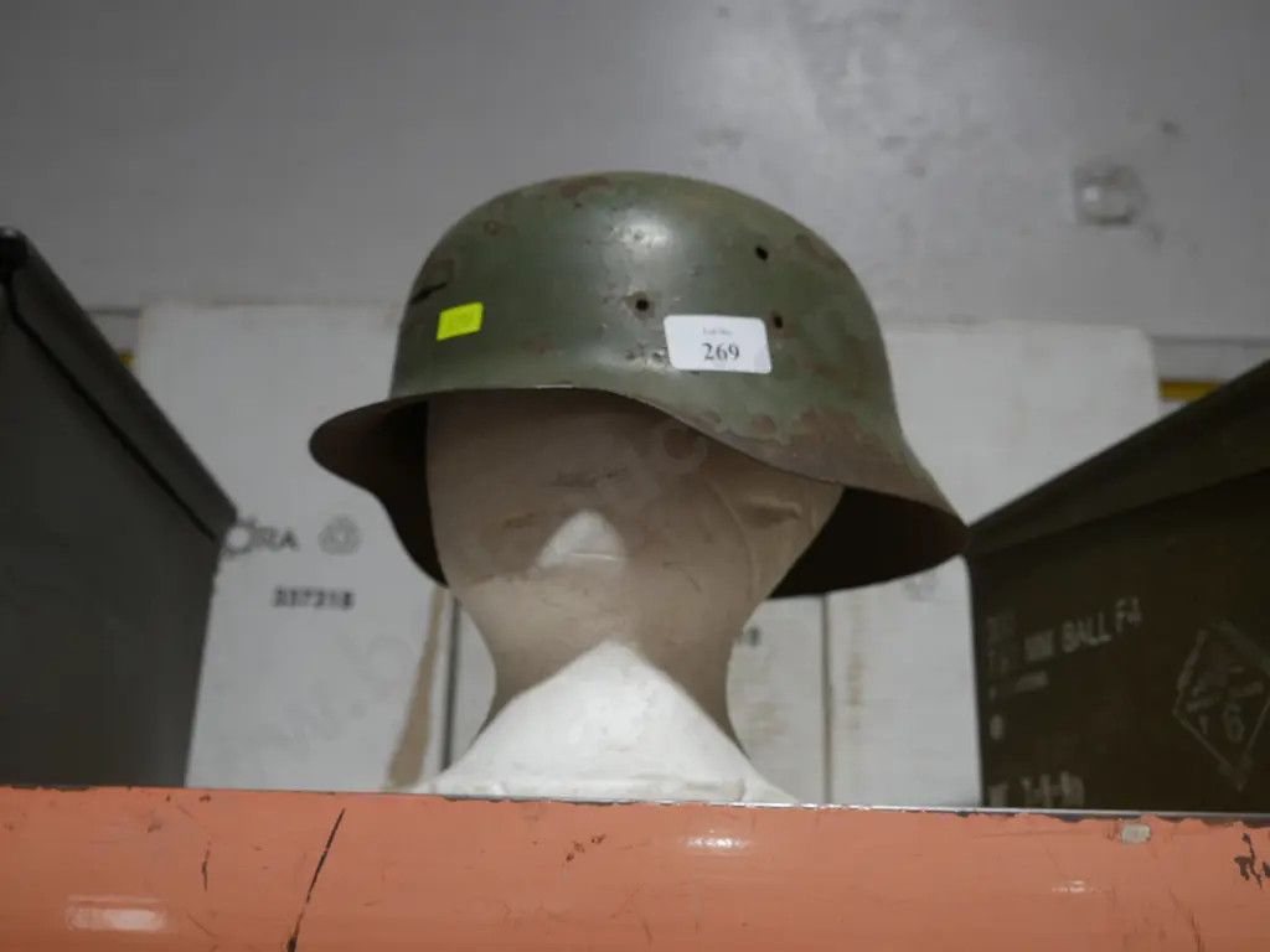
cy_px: 476
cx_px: 635
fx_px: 1321
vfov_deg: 39.7
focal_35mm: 36
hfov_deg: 51.4
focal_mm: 18
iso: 250
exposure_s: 1/60
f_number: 4
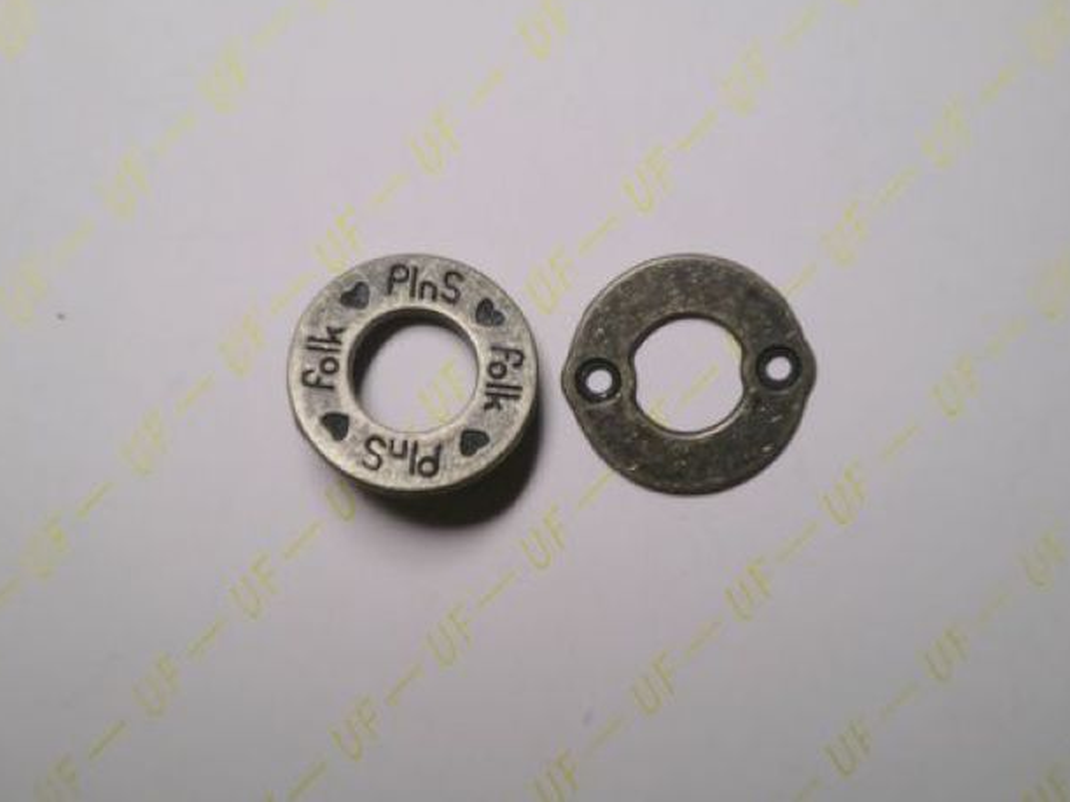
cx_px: 532
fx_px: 1576
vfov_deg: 28.6
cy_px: 377
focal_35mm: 51
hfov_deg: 37.5
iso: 200
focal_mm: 7.91
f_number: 3.4
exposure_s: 1/125
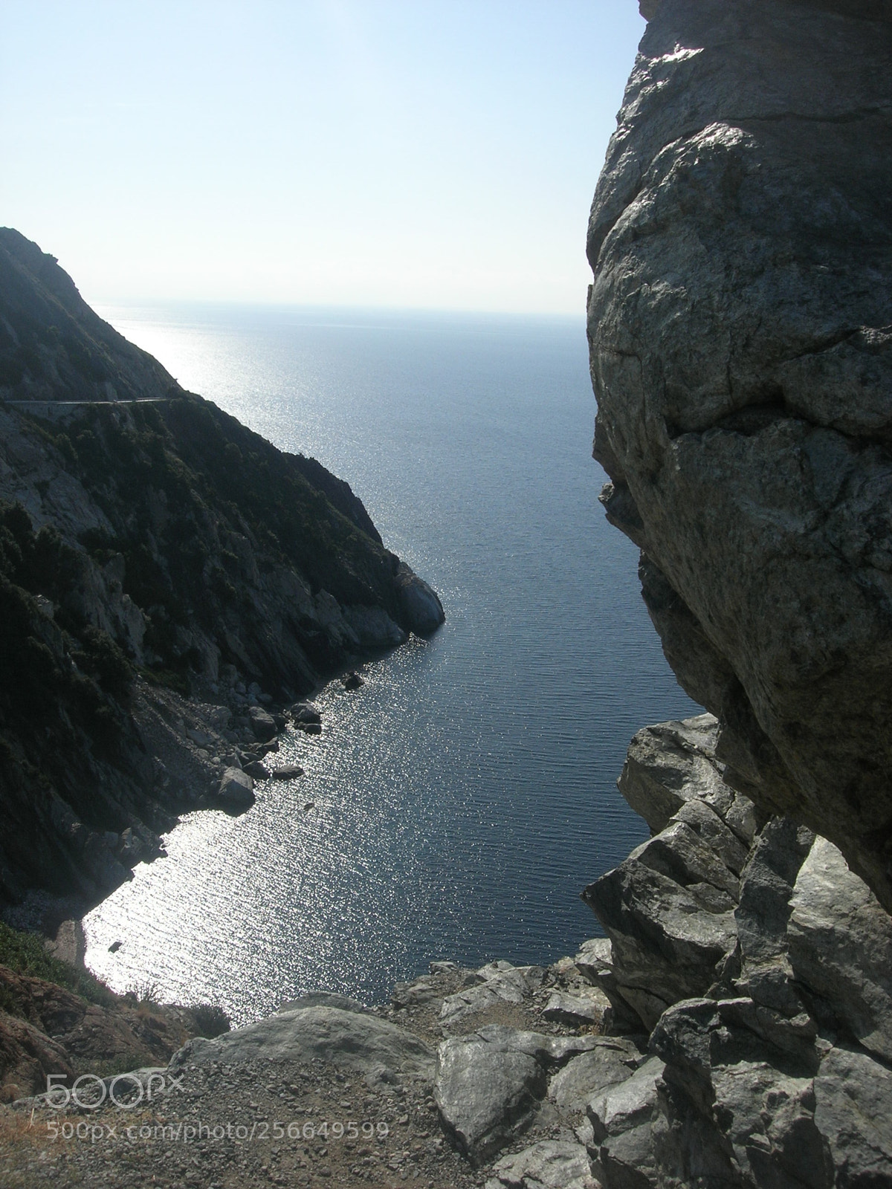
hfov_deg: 37.7
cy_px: 594
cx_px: 446
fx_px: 1306
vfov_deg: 49.0
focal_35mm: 38
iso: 64
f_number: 4.8
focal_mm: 7.8
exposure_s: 1/980
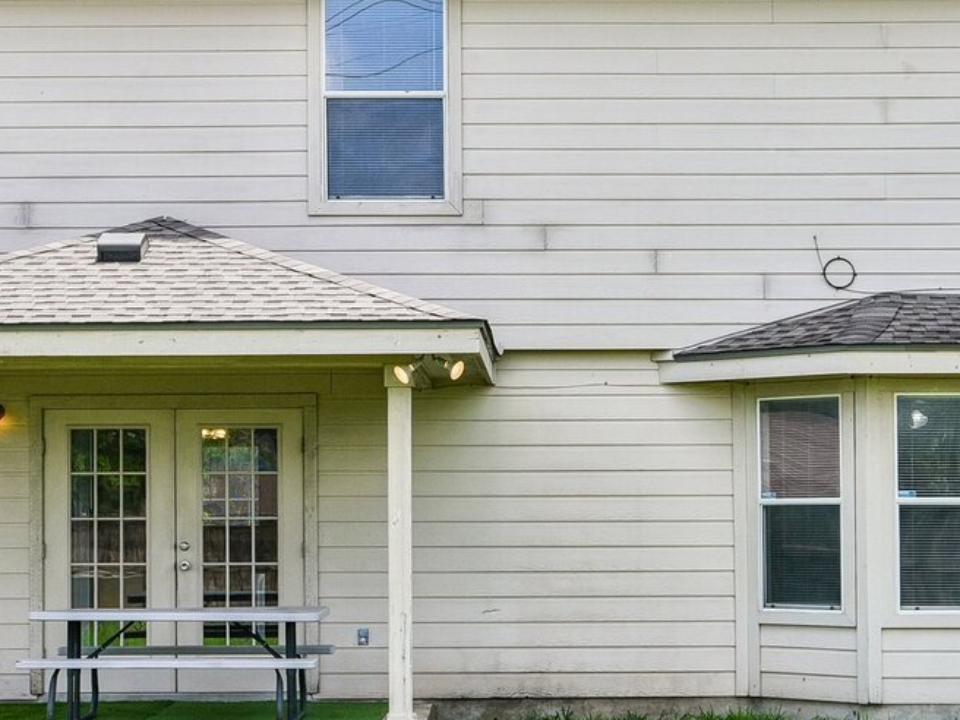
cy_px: 258
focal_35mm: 76
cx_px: 546
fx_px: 2108
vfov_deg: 19.3
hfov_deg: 25.6
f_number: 8
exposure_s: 1/800
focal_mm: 32
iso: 400
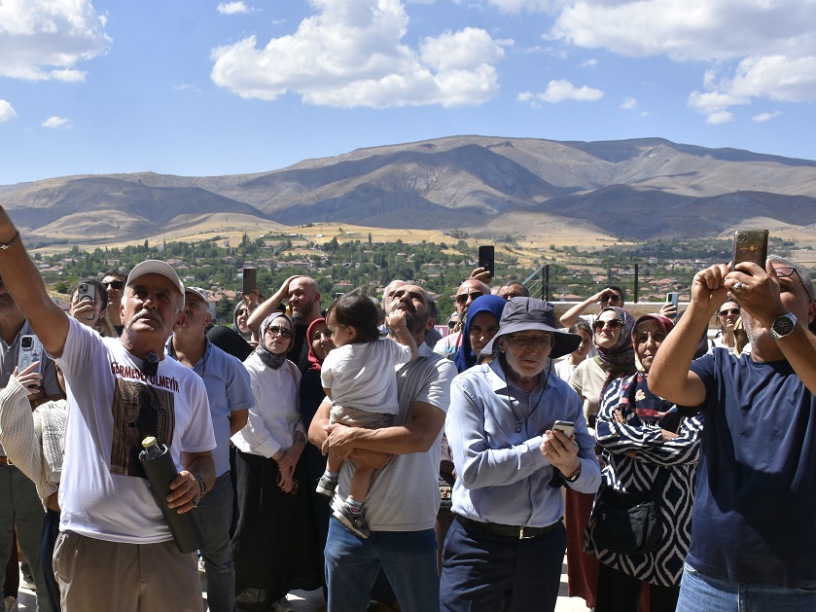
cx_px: 266
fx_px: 1037
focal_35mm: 44
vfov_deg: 32.7
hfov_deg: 42.3
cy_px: 393
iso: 180
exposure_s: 1/500
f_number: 8
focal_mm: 20
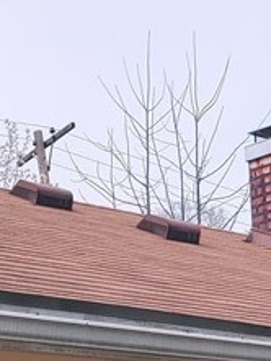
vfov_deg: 15.0
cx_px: 446
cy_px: 627
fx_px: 1210
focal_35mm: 116
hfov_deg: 12.0
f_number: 1.5
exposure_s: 1/3125
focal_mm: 4.23
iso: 50
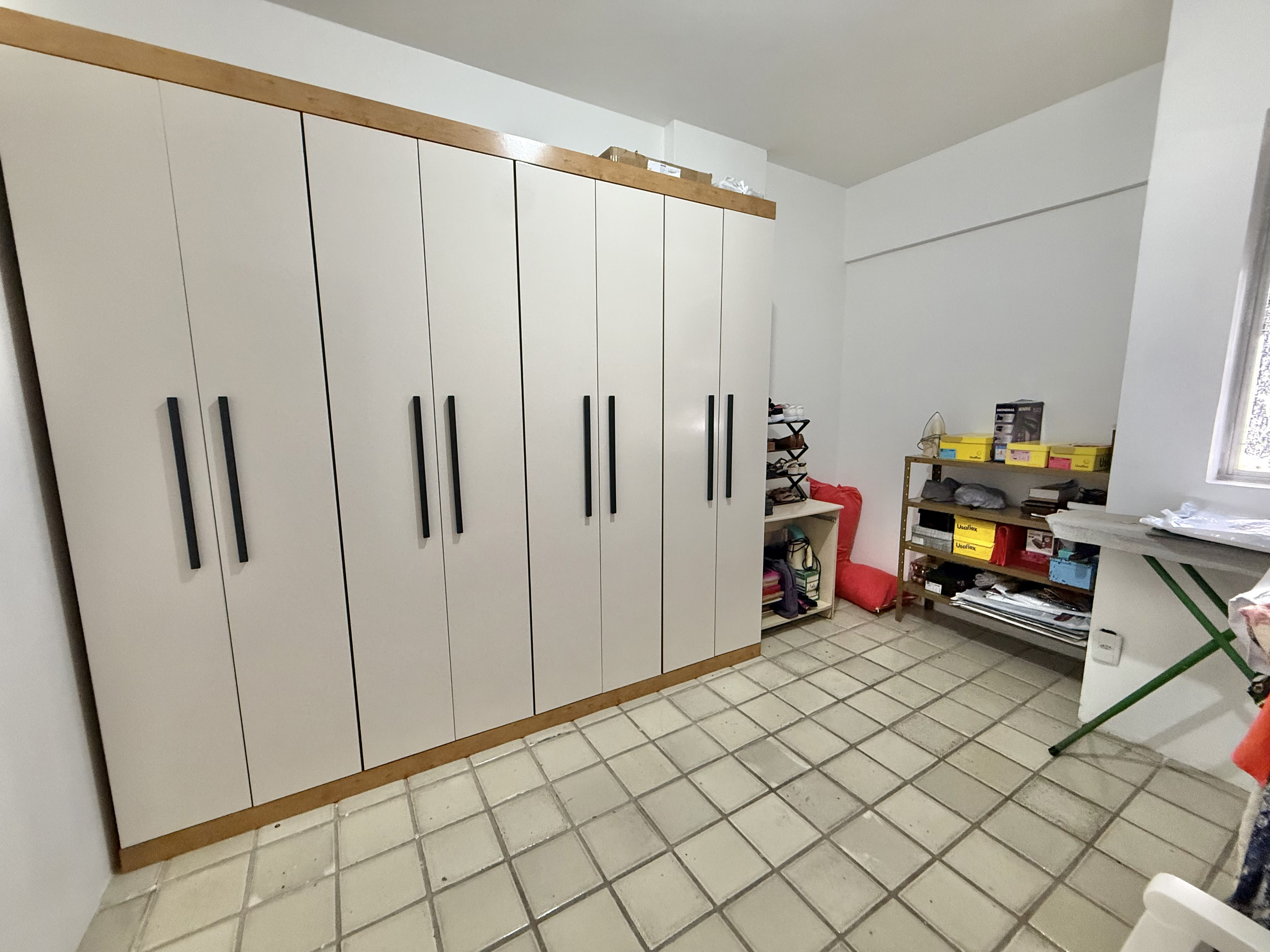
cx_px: 635
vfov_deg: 85.7
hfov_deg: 102.1
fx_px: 514
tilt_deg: -8.0
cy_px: 476
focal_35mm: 14
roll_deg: +0.7
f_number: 2.2
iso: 400
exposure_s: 1/60
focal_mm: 2.22
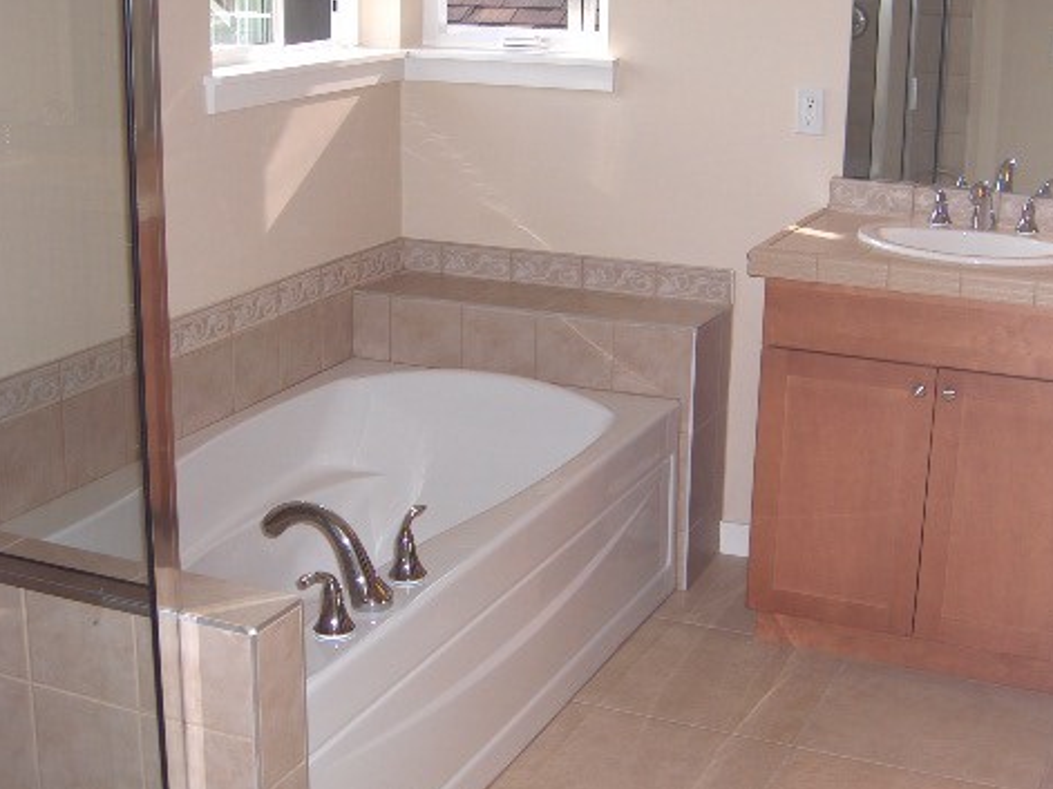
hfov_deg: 36.2
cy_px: 376
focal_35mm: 53
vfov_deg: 27.5
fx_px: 1612
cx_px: 494
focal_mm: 8
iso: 100
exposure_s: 1/175
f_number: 2.8
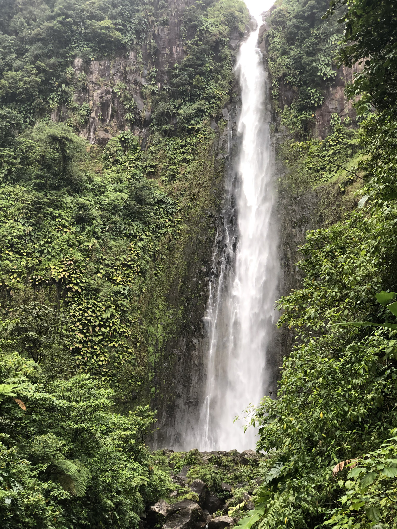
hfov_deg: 28.0
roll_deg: -2.4
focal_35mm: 52
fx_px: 795
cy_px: 264
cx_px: 198
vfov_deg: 36.8
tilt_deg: +17.9
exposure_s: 1/60
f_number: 2.4
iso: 40
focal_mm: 6
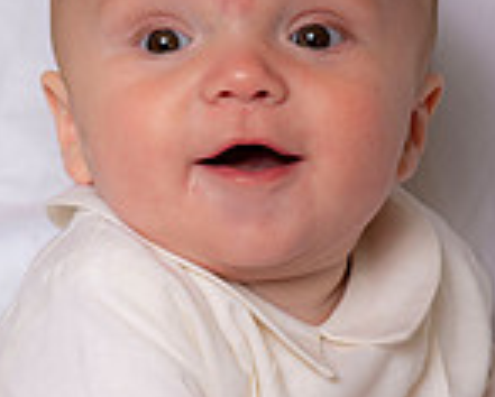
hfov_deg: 9.6
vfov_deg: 7.6
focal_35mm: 201
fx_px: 2949
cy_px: 468
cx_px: 173
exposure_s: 1/200
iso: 250
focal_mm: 70
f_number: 5.6
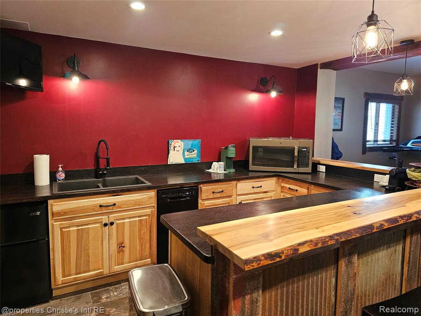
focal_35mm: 23
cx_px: 210
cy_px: 158
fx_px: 280
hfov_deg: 73.9
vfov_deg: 58.9
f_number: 1.7
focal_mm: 6.3
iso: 500
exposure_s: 1/60
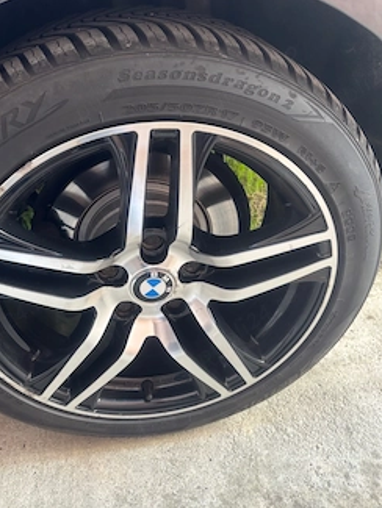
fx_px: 471
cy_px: 224
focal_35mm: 32
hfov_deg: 44.0
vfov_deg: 56.6
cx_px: 157
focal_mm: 5.96
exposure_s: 1/121
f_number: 1.6
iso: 125
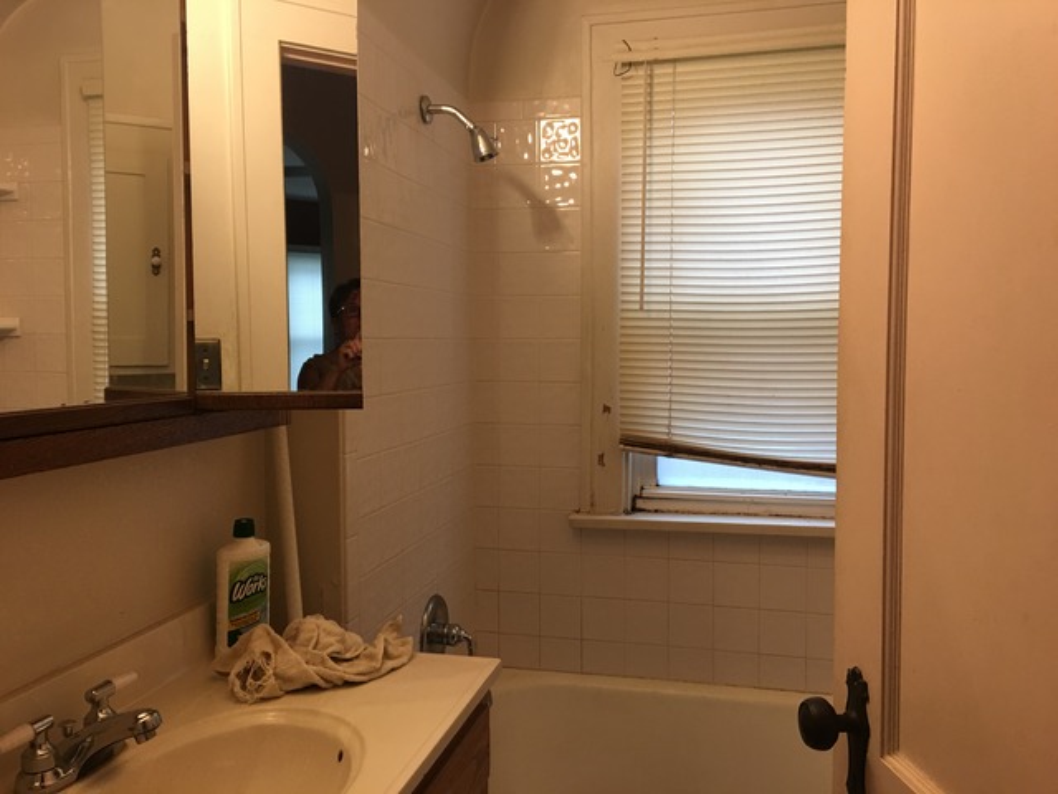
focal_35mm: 29
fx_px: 886
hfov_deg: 61.7
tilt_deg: -2.6
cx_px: 529
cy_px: 397
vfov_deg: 48.2
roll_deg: -1.1
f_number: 2.2
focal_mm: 4.15
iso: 40
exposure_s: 1/30
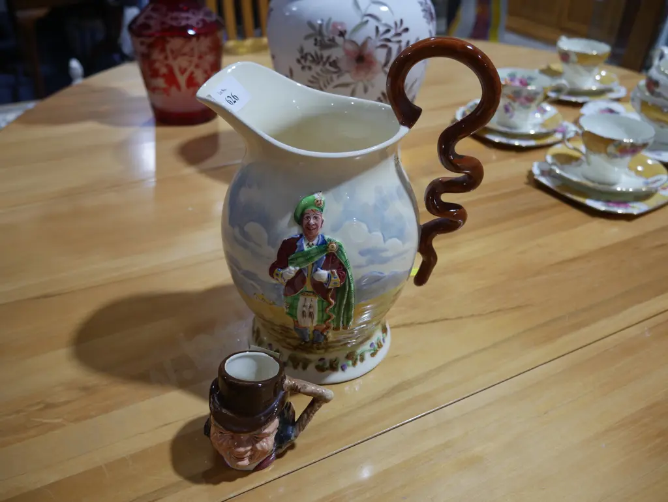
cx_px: 334
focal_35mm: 32
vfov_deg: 44.2
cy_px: 251
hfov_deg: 56.8
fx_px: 618
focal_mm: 16
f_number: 3.6
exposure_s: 1/80
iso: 200
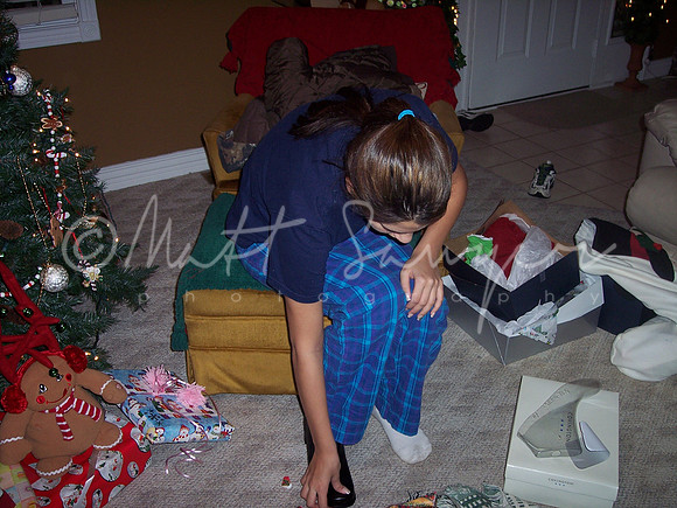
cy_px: 254
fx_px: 763
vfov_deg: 36.8
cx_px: 338
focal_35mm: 39
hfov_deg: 47.9
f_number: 2.8
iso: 100
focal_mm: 8
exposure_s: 1/60
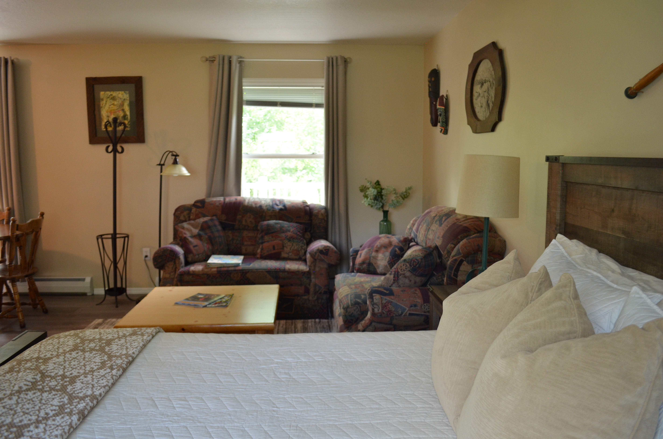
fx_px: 496
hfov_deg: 67.5
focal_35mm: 27
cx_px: 332
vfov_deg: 47.7
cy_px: 220
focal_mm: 18
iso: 800
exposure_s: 1/60
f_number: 3.5
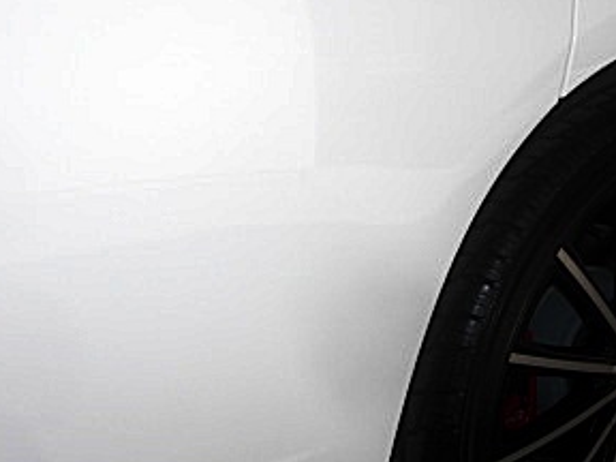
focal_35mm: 80
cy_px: 225
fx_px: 1424
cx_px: 588
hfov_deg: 23.6
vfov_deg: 18.4
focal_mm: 6.3
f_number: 2.8
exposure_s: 1/640
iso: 50
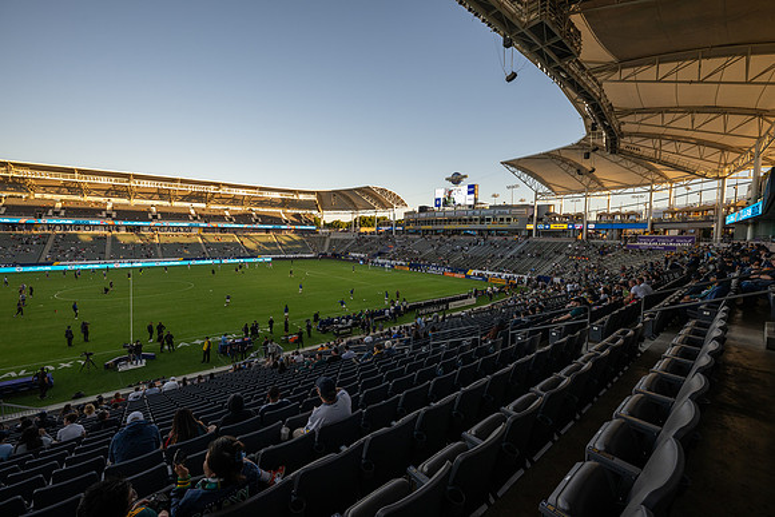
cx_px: 388
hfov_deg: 103.9
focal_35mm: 14
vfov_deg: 80.9
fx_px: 303
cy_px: 258
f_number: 8
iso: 800
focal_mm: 14
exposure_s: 1/400
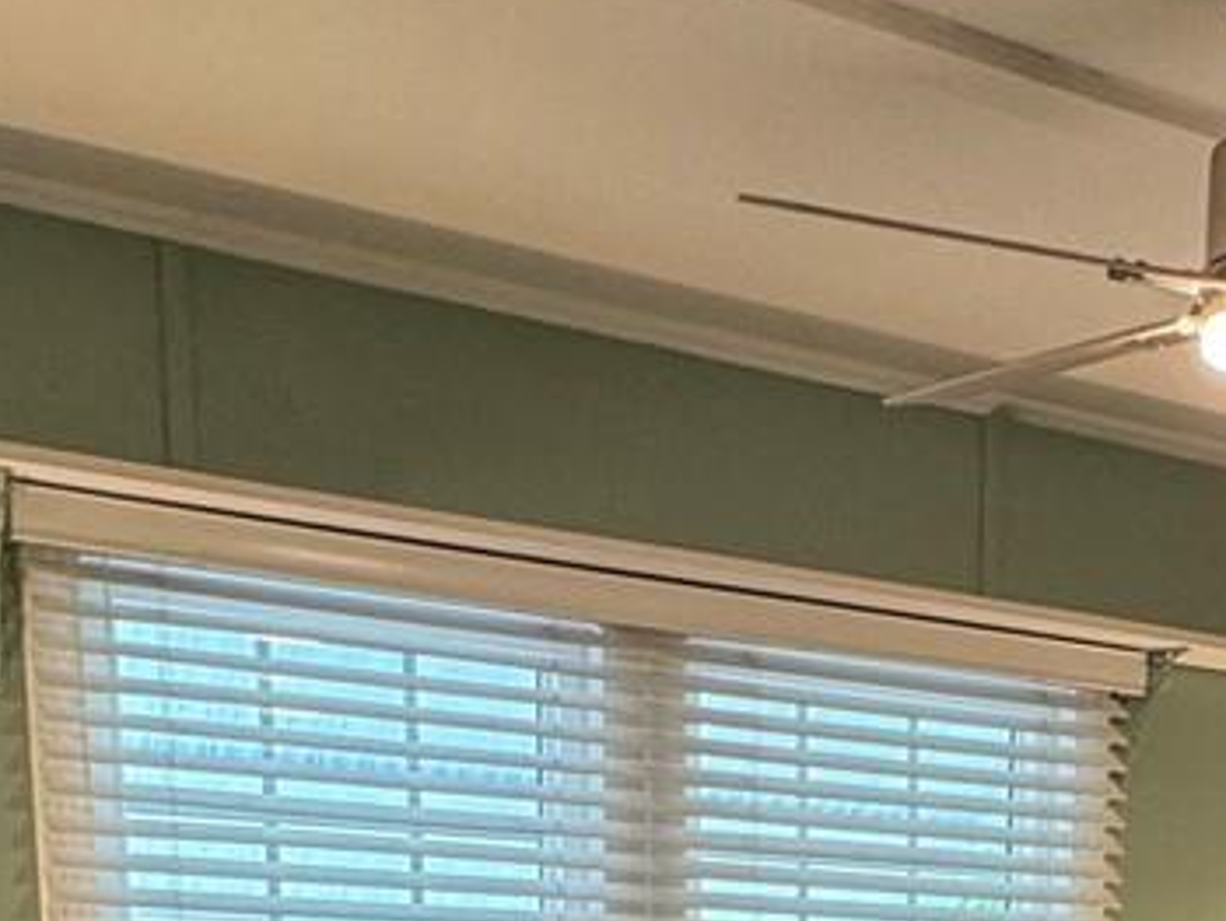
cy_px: 1492
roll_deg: -2.2
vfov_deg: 19.2
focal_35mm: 64
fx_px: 2268
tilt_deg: -13.3
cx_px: 1159
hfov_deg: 28.8
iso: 200
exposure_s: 1/60
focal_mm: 2.22
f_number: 2.2
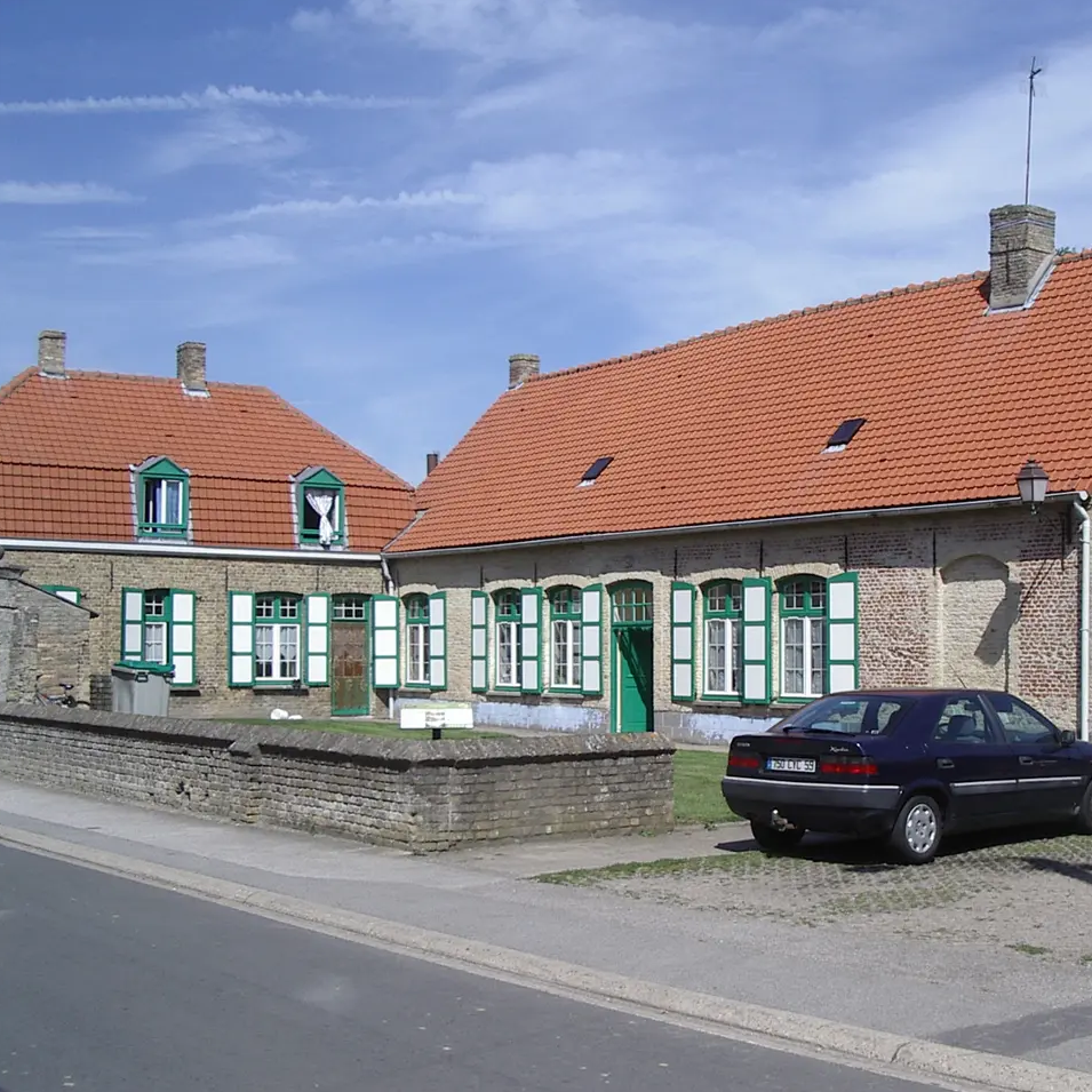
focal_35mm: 45
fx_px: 1606
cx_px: 724
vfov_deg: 37.6
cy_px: 545
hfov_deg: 37.2
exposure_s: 1/500
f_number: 4.8
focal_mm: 5.8
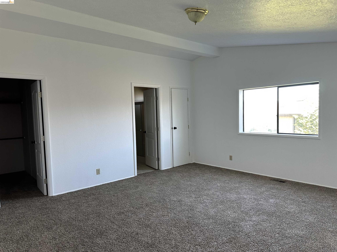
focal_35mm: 24
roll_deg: +1.9
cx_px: 168
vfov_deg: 56.8
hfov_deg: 71.6
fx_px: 234
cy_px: 126
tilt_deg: -3.6
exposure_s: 1/121
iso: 200
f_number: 1.78
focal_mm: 6.86
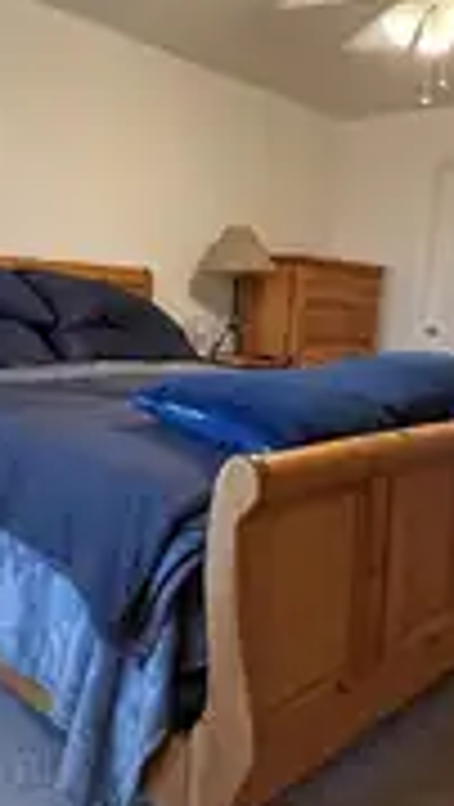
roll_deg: -3.7
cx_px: 162
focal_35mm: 34
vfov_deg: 57.7
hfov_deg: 34.5
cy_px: 342
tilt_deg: -3.6
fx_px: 726
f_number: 2.2
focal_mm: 2.22
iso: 250
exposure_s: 1/60
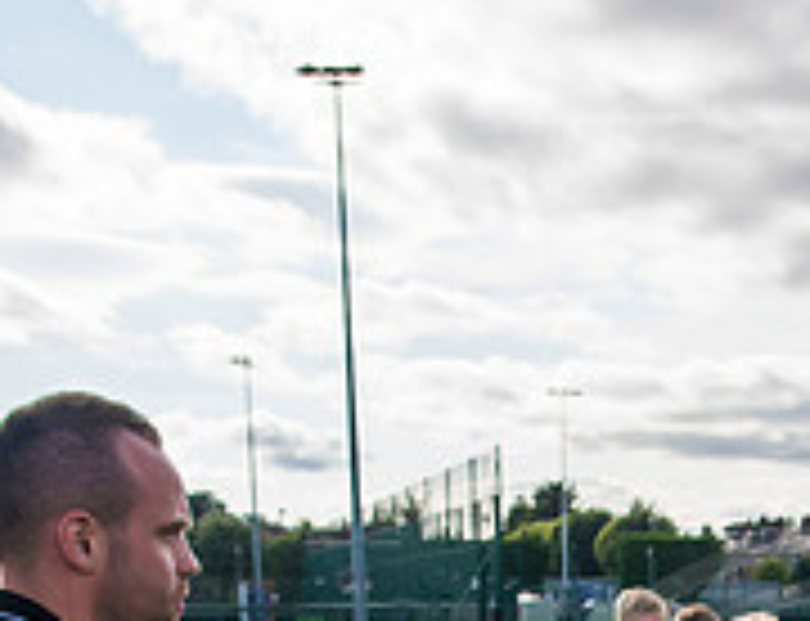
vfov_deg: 18.3
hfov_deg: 26.5
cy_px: 974
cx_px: 694
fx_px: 1675
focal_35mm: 71
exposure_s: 1/2000
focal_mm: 20
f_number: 4
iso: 250
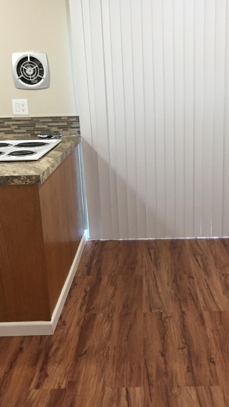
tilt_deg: -15.9
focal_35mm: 42
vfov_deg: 48.4
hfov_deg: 28.2
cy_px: 206
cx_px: 152
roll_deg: +2.0
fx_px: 453
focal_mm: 4.15
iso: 125
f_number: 2.2
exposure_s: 1/30
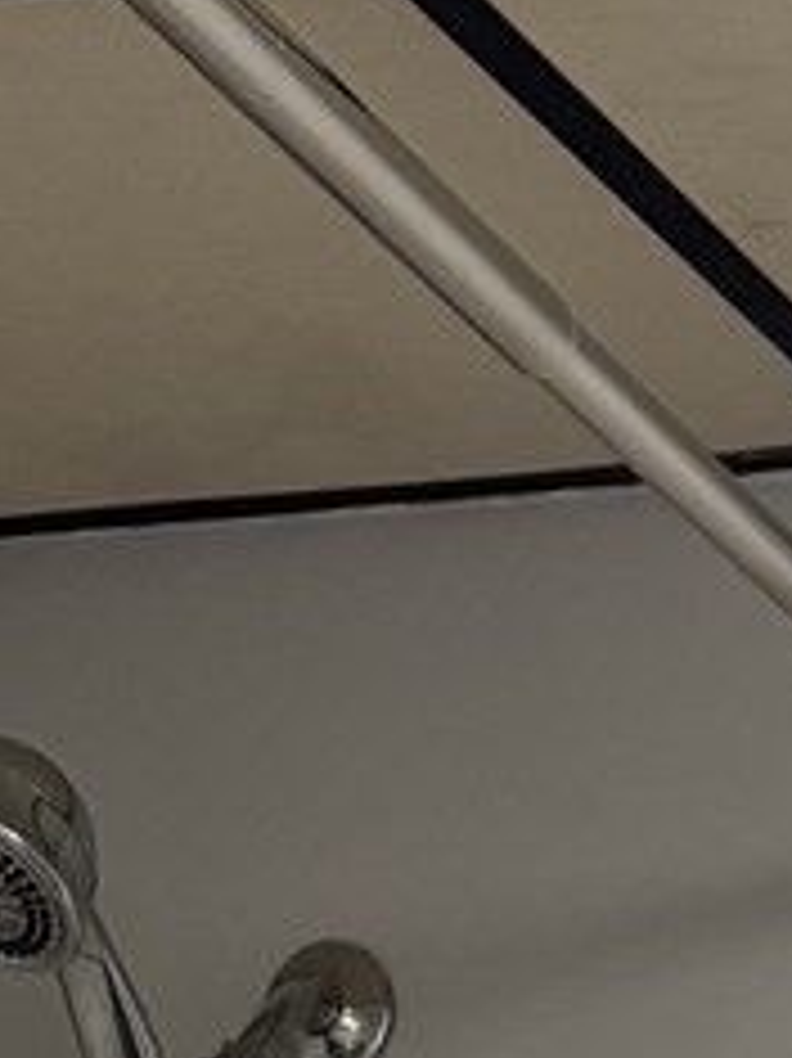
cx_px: 1112
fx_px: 4794
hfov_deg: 9.2
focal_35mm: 157
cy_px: 3075
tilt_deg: -8.2
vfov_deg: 9.9
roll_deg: -2.6
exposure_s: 1/81
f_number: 1.78
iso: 200
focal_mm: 6.76
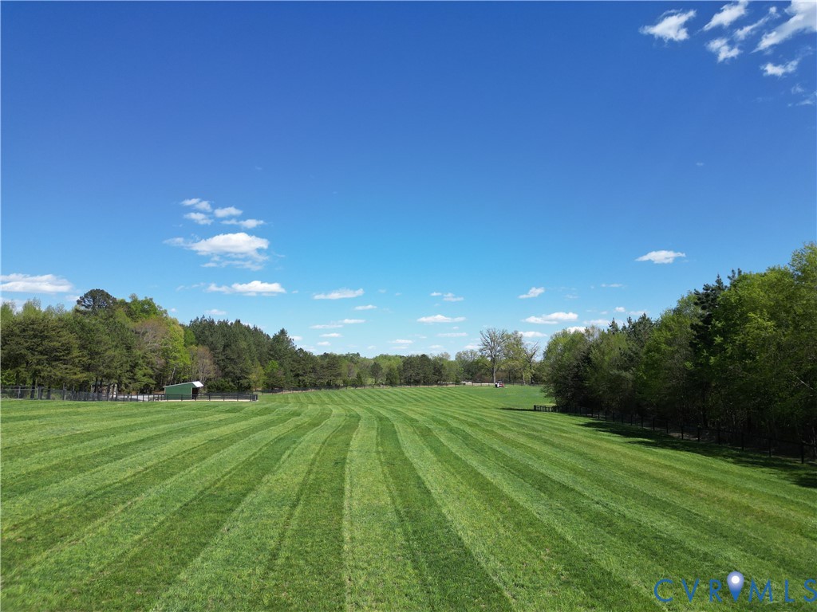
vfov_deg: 56.8
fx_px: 566
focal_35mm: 24
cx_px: 408
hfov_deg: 71.6
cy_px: 306
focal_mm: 6.72
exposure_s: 1/2500
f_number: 1.7
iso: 100
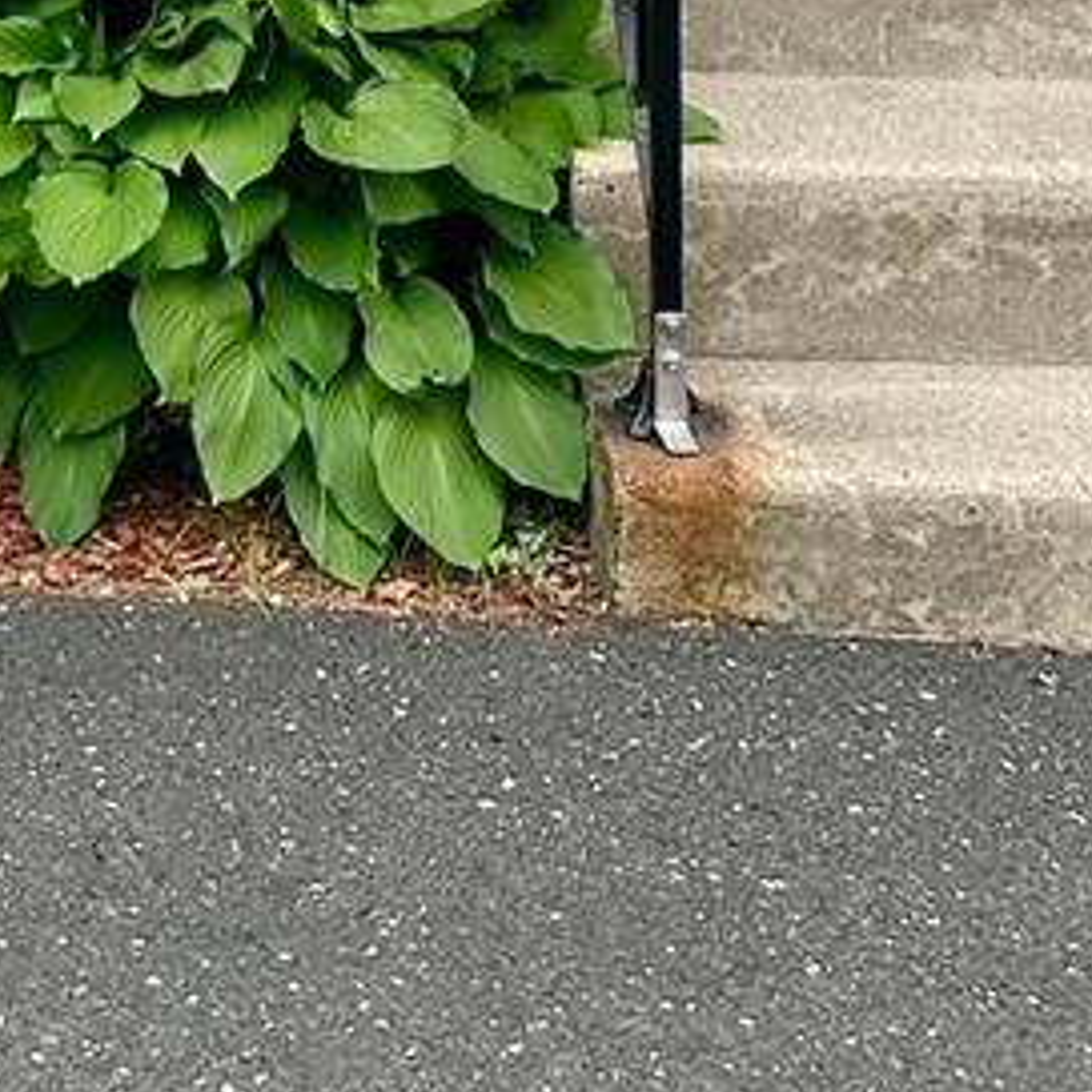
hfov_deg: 14.2
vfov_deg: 12.2
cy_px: -1333
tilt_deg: +2.2
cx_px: -161
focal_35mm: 120
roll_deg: -0.5
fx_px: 4283
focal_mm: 6.86
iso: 80
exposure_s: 1/1812
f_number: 1.78
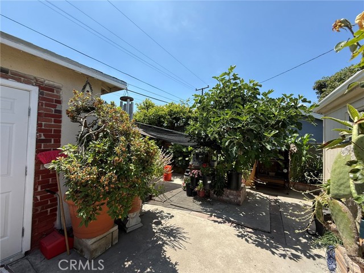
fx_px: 147
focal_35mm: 14
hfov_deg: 102.1
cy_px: 136
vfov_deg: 85.7
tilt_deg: +1.9
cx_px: 182
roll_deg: -1.4
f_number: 2.2
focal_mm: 2.22
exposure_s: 1/742
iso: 50
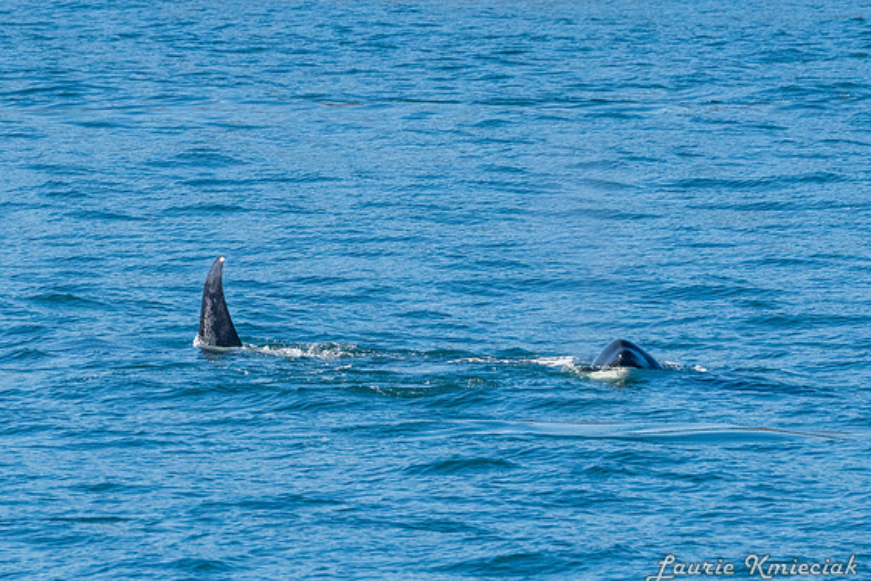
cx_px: 448
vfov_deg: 1.1
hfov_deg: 1.7
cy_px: 371
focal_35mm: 1198
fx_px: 28991
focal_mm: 500
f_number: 8
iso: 1400
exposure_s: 1/3200
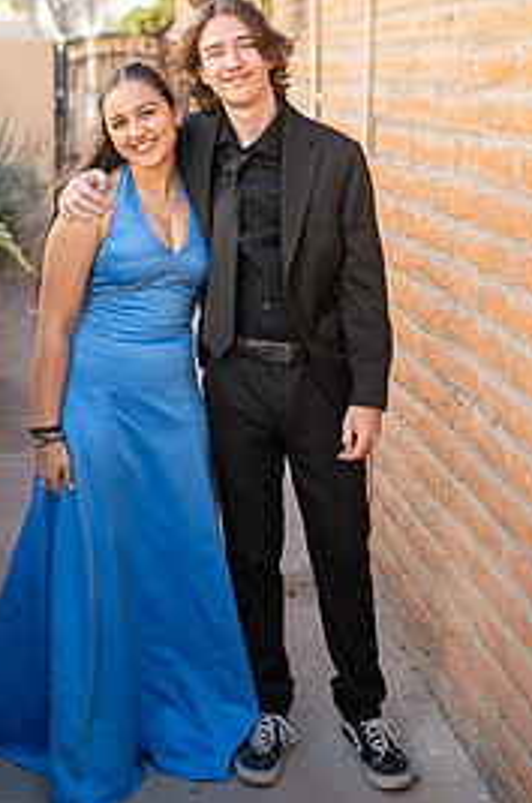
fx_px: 1313
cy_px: 192
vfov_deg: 33.3
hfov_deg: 22.9
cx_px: 206
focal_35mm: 59
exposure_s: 1/3200
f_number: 1.4
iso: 400
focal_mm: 35
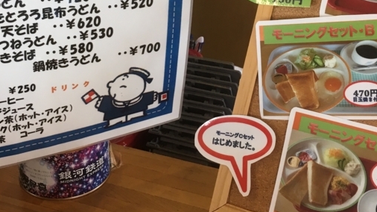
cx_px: 178
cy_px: 36
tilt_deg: -24.6
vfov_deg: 18.6
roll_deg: +1.4
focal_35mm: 64
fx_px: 639
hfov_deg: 32.8
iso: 25
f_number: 2.2
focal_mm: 4.15
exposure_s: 1/30
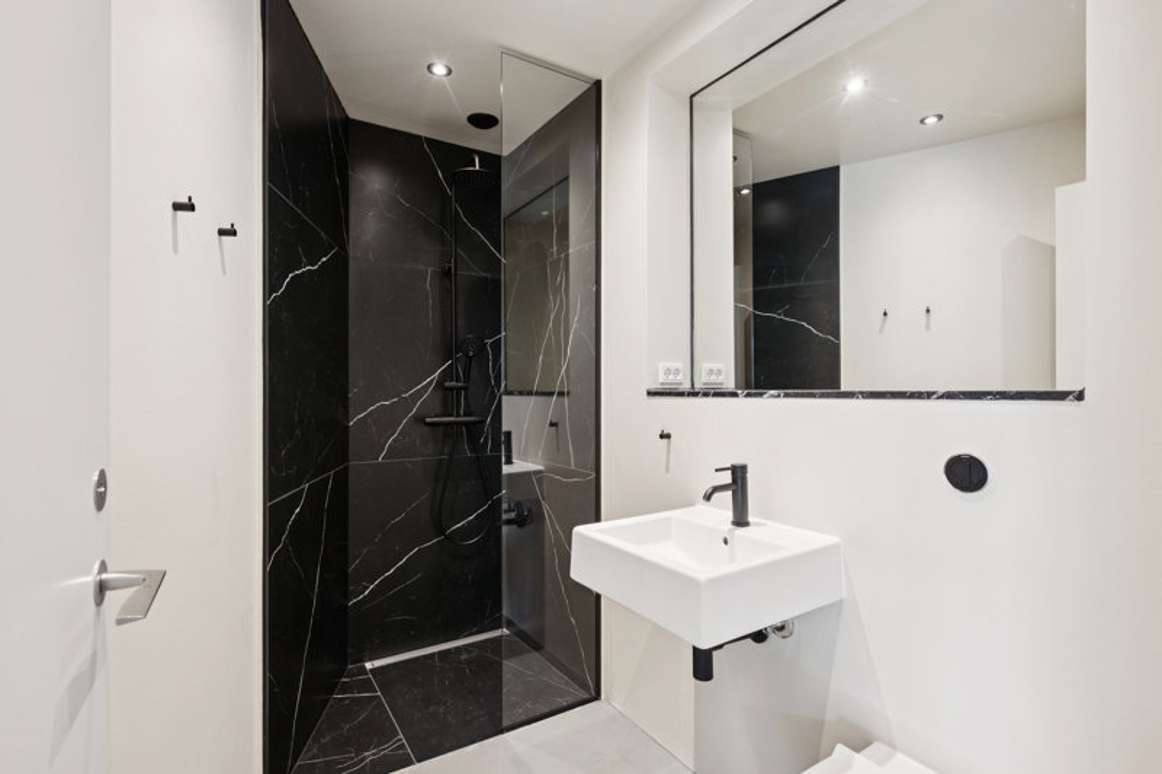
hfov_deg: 93.3
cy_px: 387
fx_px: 549
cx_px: 581
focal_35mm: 17
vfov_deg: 70.4
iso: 400
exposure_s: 1/6
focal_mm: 17
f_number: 7.1
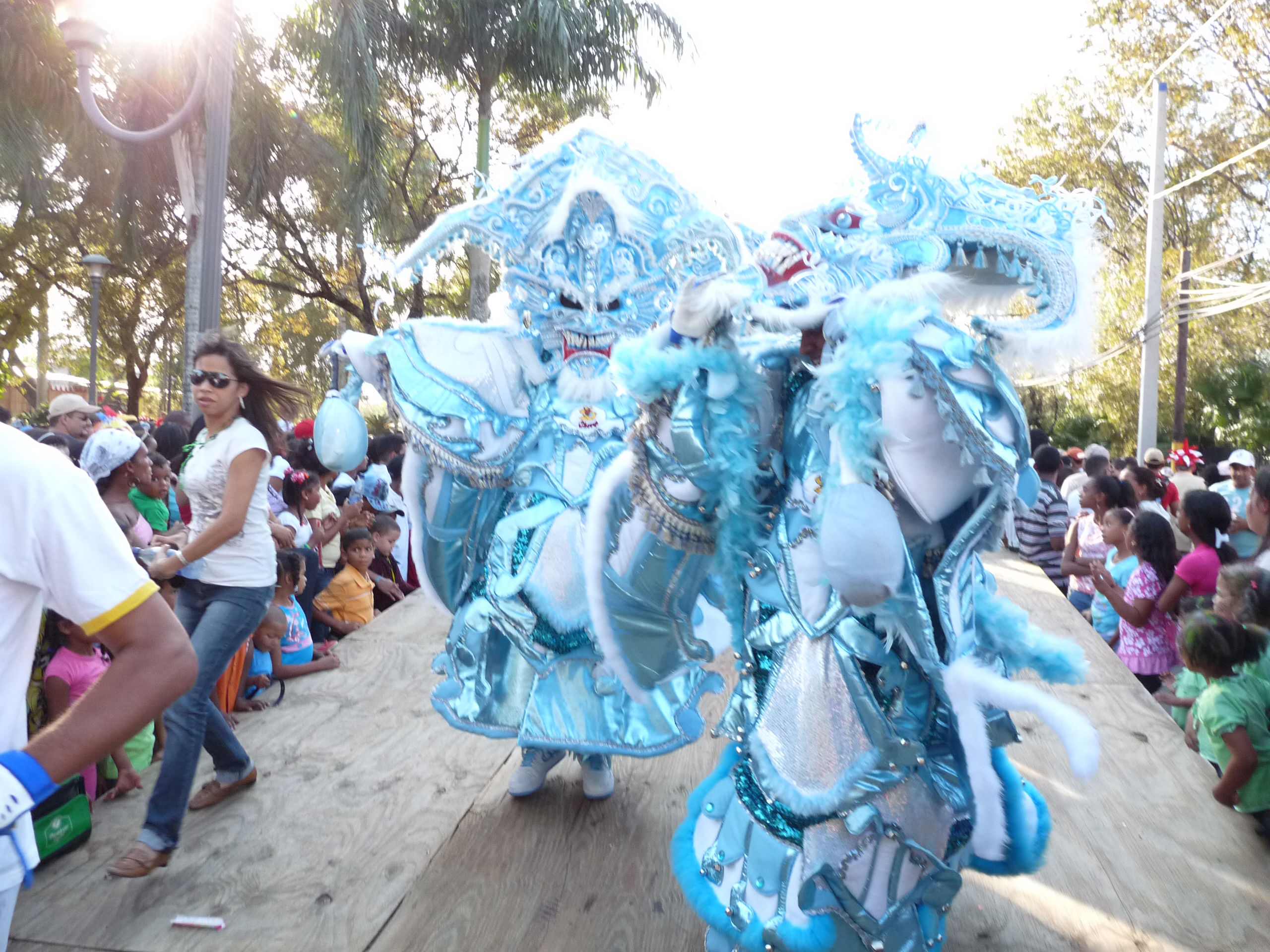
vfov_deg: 51.4
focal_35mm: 27
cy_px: 476
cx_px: 635
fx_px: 991
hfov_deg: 65.3
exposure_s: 1/250
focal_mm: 4.8
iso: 250
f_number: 2.8
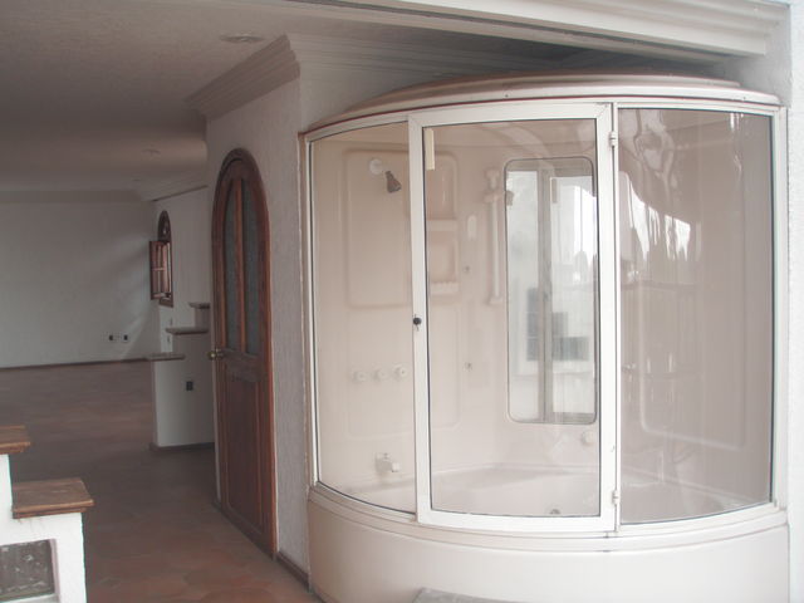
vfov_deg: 37.7
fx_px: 883
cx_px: 402
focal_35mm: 38
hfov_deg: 49.0
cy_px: 302
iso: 80
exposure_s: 1/40
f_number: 3.5
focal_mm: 6.7
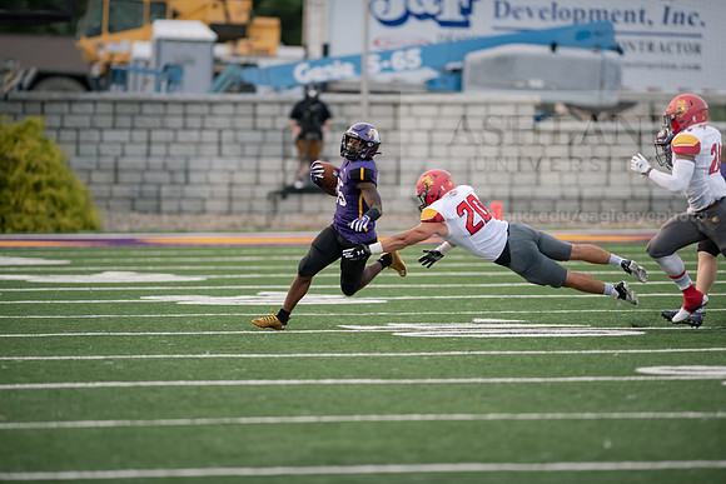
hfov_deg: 6.9
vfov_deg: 4.6
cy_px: 242
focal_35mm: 300
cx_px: 363
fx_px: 6051
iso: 1600
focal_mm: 300
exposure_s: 1/1000
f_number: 2.8
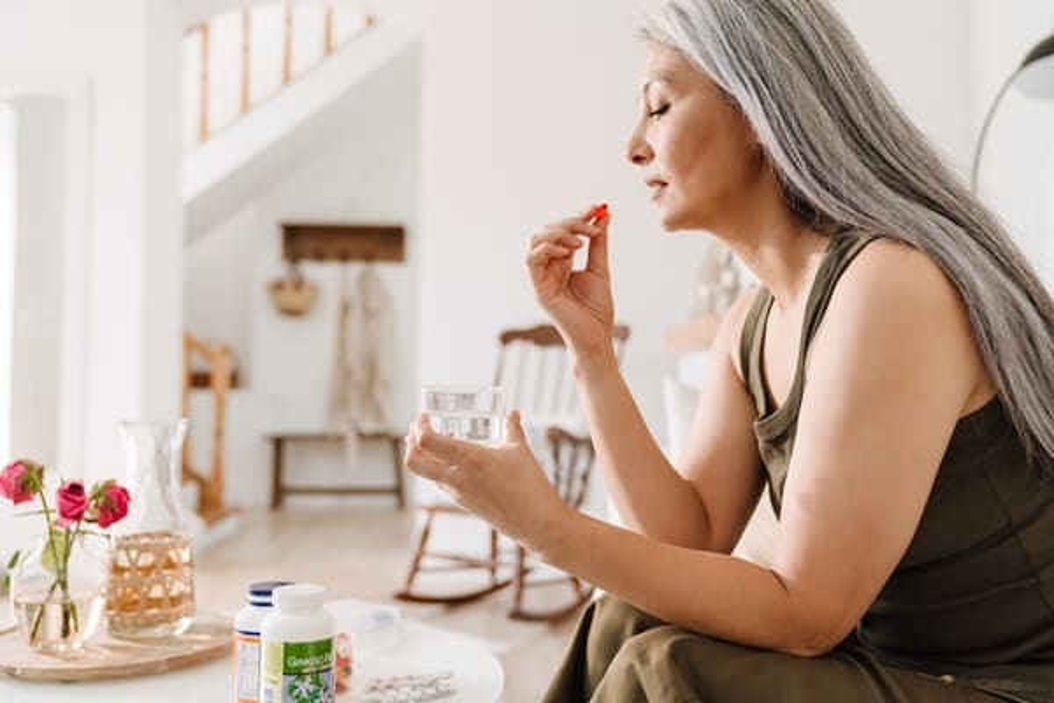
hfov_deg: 53.1
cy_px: 352
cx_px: 527
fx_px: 1054
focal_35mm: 36
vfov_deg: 36.9
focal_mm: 36
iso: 1600
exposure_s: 1/320
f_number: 2.8
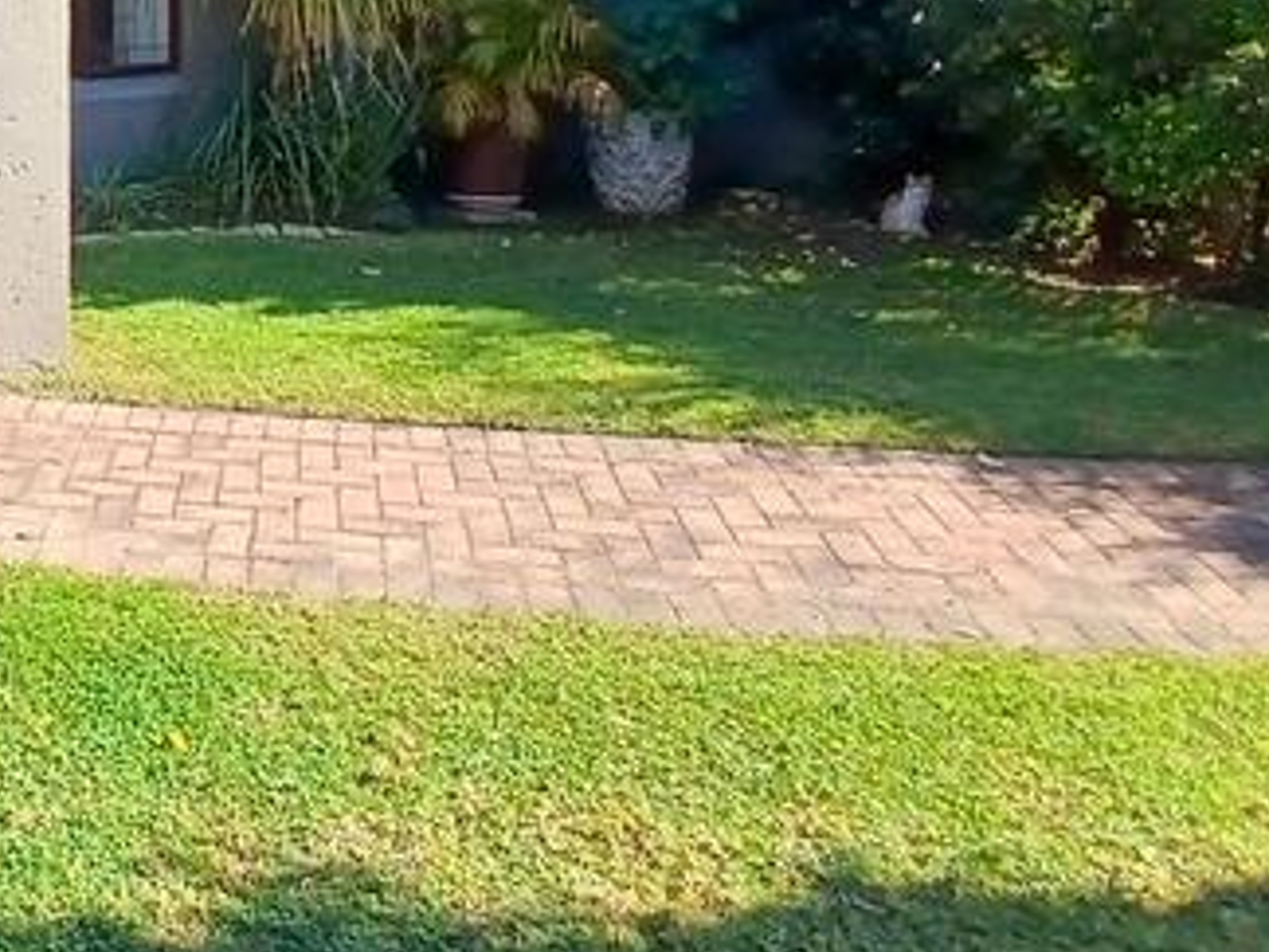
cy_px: 43
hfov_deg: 36.5
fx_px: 1540
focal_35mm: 42
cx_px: -184
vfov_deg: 32.2
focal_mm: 1.4
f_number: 2.2
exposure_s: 1/333
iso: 50
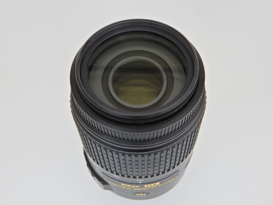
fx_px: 355
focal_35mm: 45
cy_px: 102
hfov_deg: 42.1
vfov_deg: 32.2
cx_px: 136
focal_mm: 8
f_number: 4
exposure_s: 1/30
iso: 250
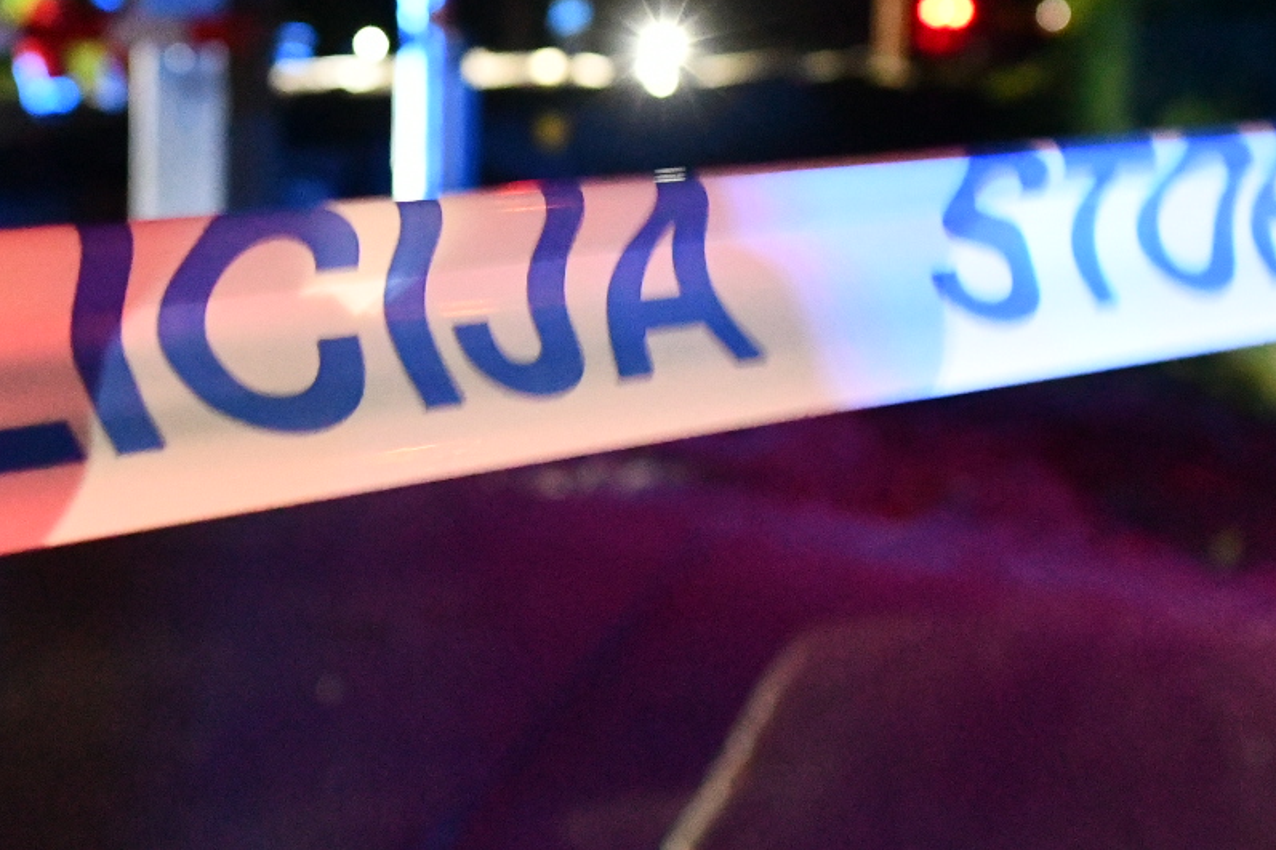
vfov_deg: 22.1
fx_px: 2162
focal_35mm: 61
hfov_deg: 32.8
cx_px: 516
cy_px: 242
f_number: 2.8
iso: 12800
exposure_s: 1/60
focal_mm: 20
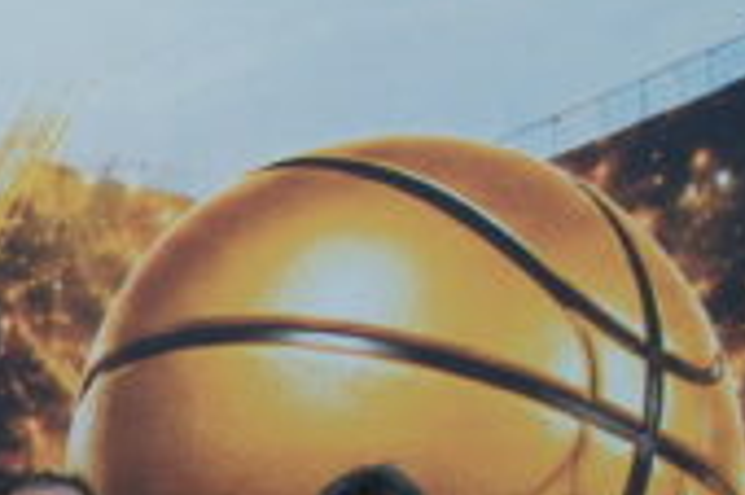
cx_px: -776
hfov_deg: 10.8
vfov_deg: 7.9
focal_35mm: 172
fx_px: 3556
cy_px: 646
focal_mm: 26
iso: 200
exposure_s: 1/200
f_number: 7.1
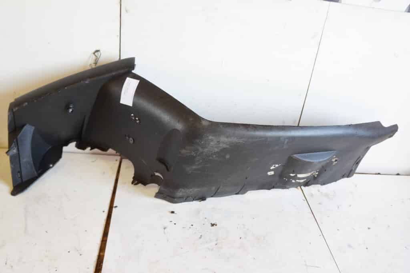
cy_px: 136
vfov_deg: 47.9
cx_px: 205
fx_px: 308
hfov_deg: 67.4
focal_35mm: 27
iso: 640
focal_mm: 18
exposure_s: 1/60
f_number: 4
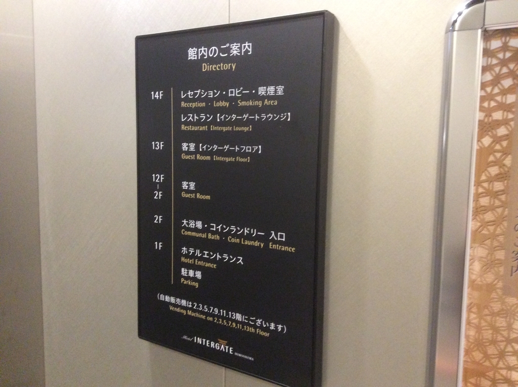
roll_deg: -1.9
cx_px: 259
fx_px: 478
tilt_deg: -6.5
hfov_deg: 56.9
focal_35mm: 32
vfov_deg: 44.1
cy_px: 194
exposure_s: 1/20
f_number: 2.4
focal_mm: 3.3
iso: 320
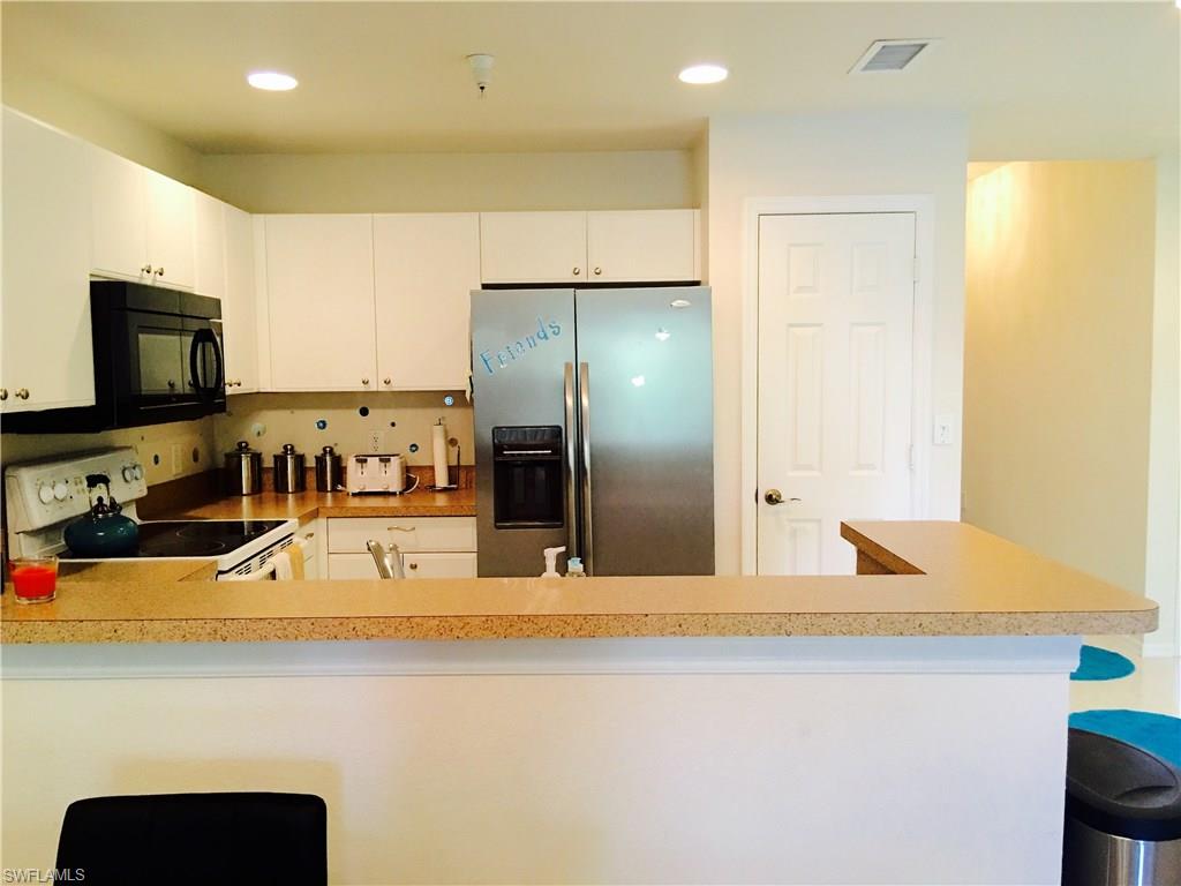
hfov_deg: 61.7
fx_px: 989
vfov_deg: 48.2
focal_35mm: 29
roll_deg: +0.8
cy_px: 443
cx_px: 590
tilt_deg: -3.3
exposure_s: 1/15
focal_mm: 4.15
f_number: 2.2
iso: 64
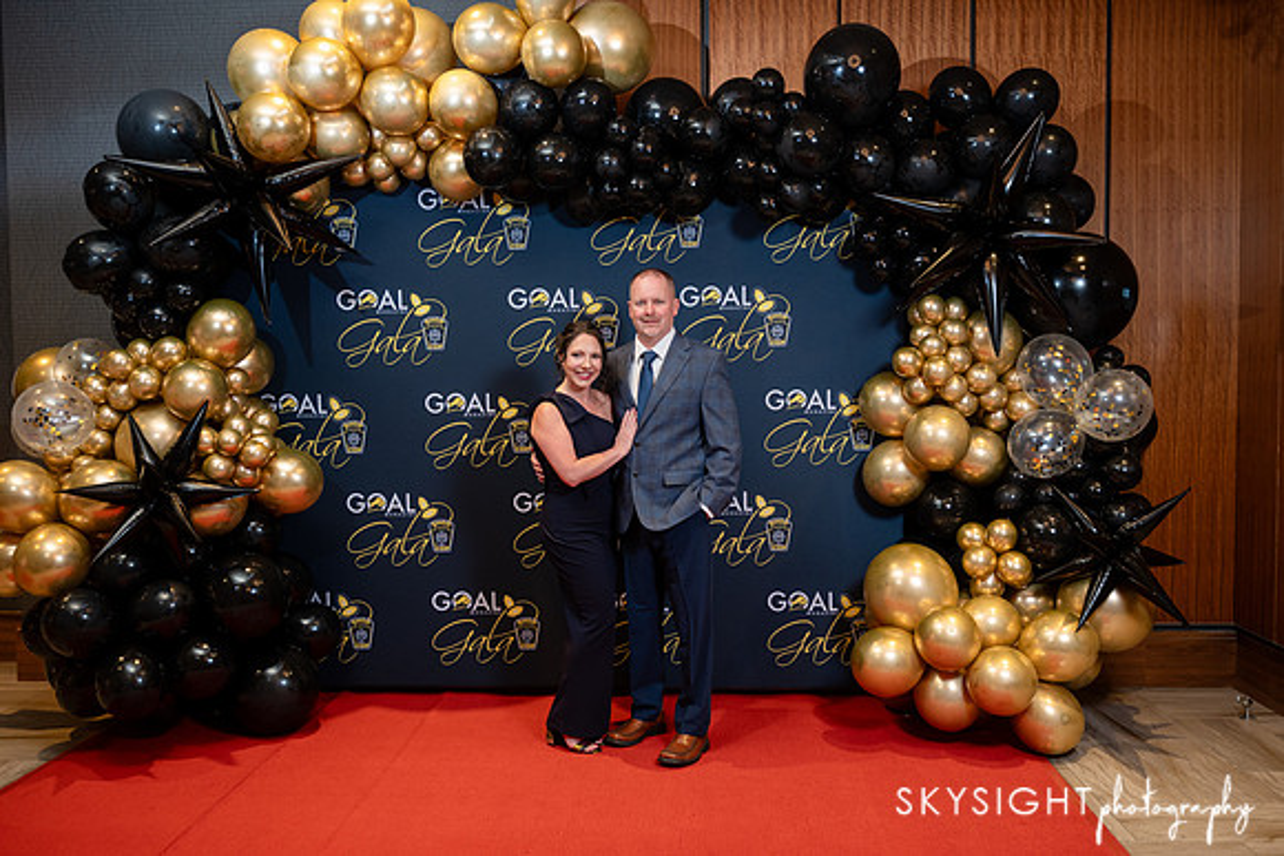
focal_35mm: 32
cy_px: 428
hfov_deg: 59.2
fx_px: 1131
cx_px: 642
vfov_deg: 41.5
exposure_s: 1/160
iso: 1000
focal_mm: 31
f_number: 2.8
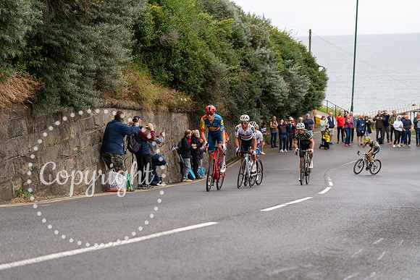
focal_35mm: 70
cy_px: 140
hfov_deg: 28.8
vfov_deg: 19.5
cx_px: 210
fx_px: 817
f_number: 3.5
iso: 320
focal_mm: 70
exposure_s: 1/1000
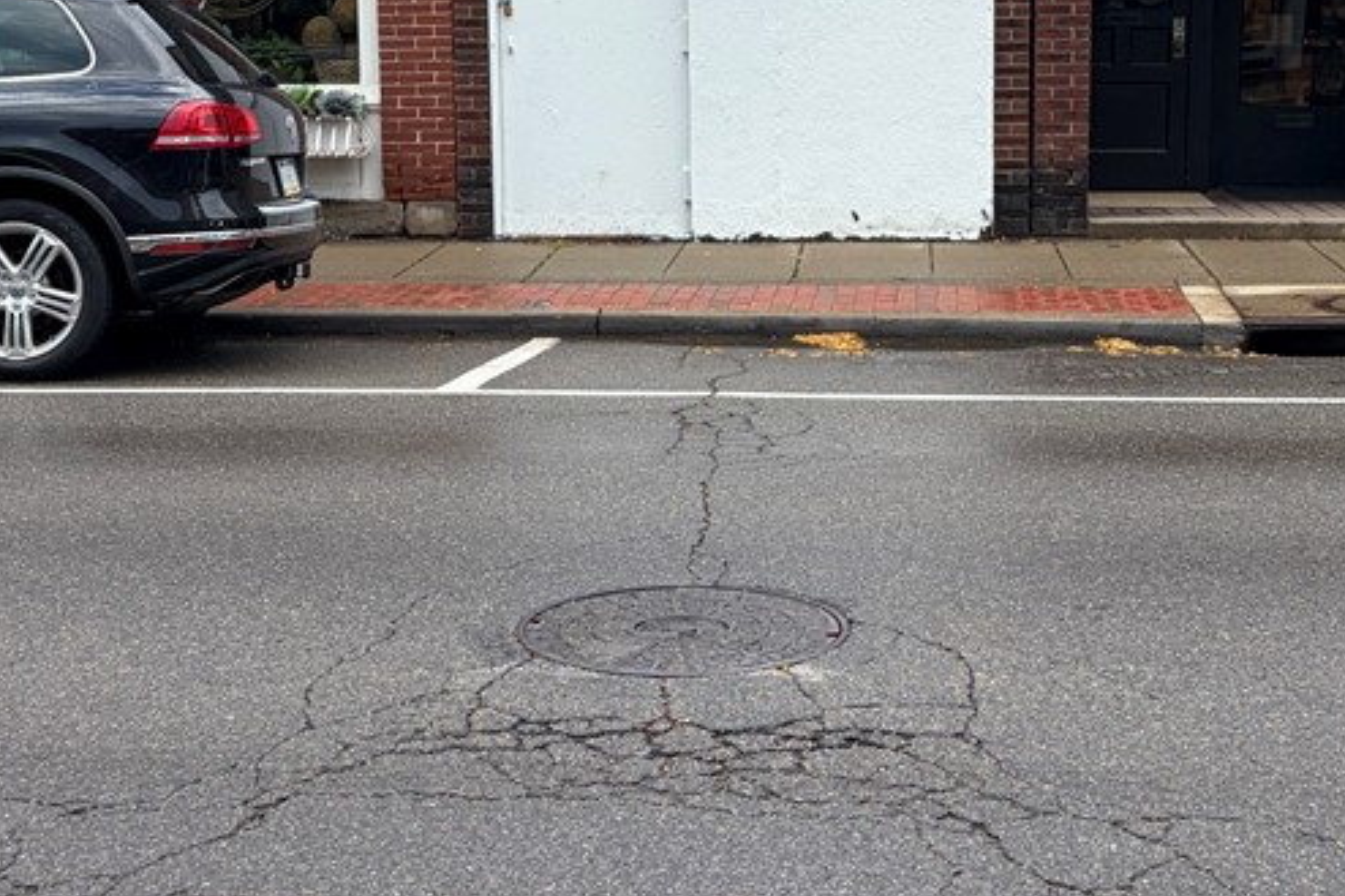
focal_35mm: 56
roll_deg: +0.3
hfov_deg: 35.7
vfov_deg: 22.8
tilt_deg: +2.3
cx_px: 668
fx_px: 2091
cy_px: -84
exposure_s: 1/1484
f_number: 1.6
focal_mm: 5.96
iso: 64
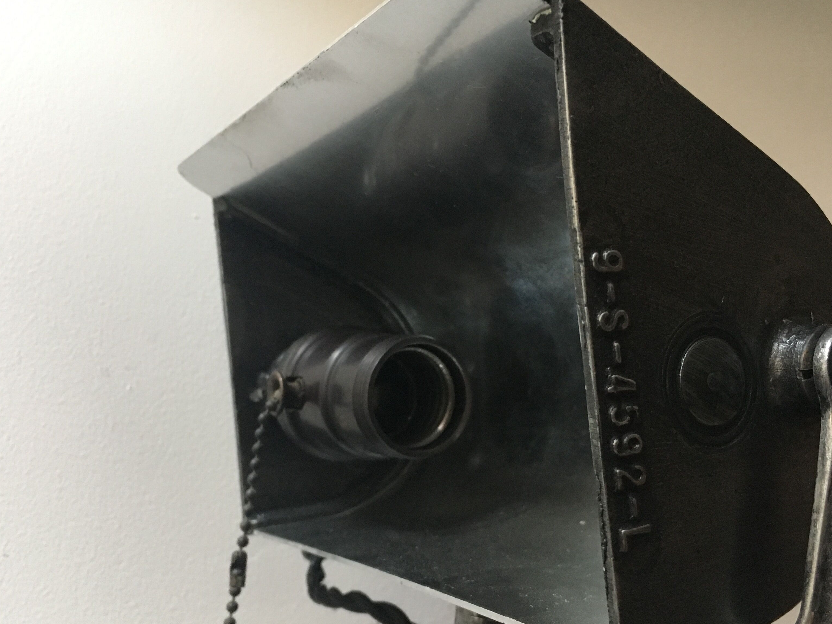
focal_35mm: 38
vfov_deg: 37.7
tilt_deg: +9.0
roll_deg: -6.5
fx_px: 913
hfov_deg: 48.9
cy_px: 350
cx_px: 455
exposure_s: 1/33
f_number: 2.2
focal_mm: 4.15
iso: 250
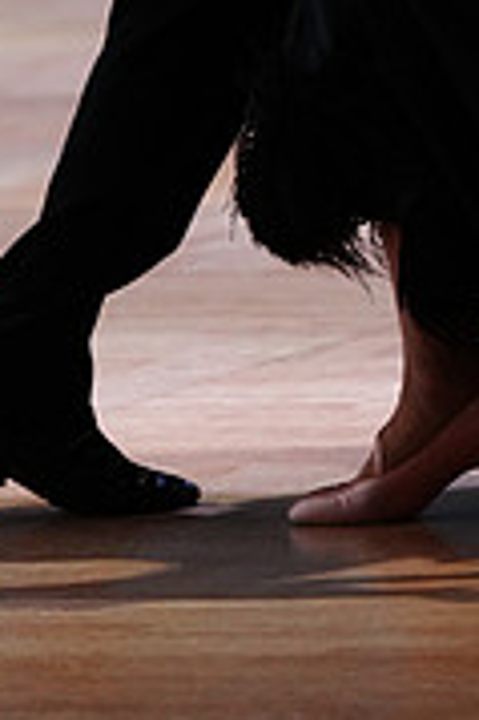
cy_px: -418
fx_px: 9978
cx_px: 622
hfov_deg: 2.7
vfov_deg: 4.1
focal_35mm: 499
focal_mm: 154
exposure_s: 1/320
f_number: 4
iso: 2500
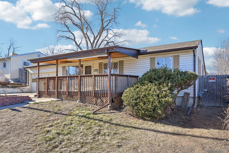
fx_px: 146
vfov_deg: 55.1
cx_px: 114
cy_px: 76
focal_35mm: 23
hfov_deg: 76.1
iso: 64
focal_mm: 23
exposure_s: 1/40
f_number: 8
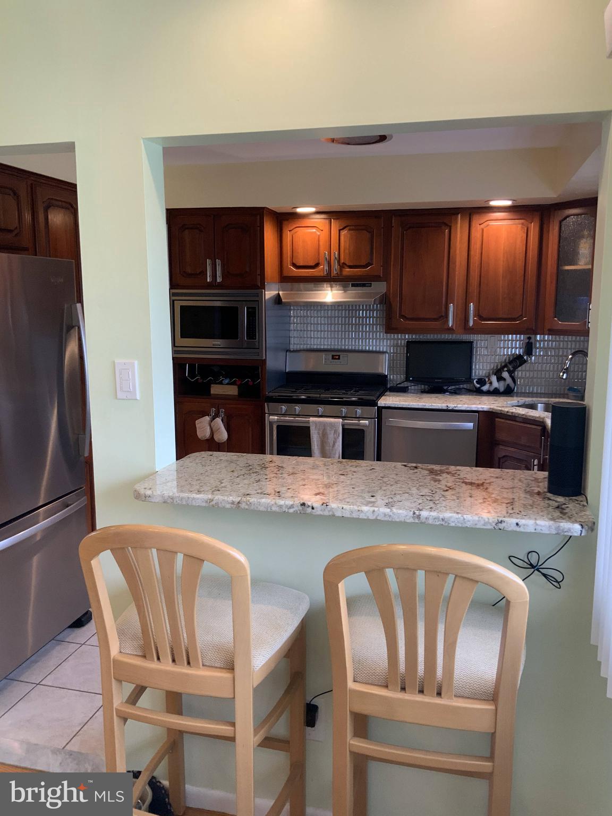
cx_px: 306
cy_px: 408
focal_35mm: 29
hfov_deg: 48.2
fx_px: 684
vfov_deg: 61.7
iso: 100
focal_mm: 3
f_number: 1.8
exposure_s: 1/60
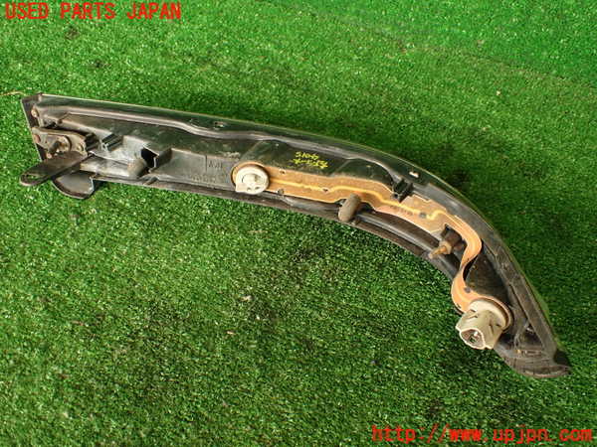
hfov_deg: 56.8
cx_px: 298
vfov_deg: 44.2
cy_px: 224
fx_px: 552
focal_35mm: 32
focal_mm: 5.79
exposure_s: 1/60
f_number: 2.4
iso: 160
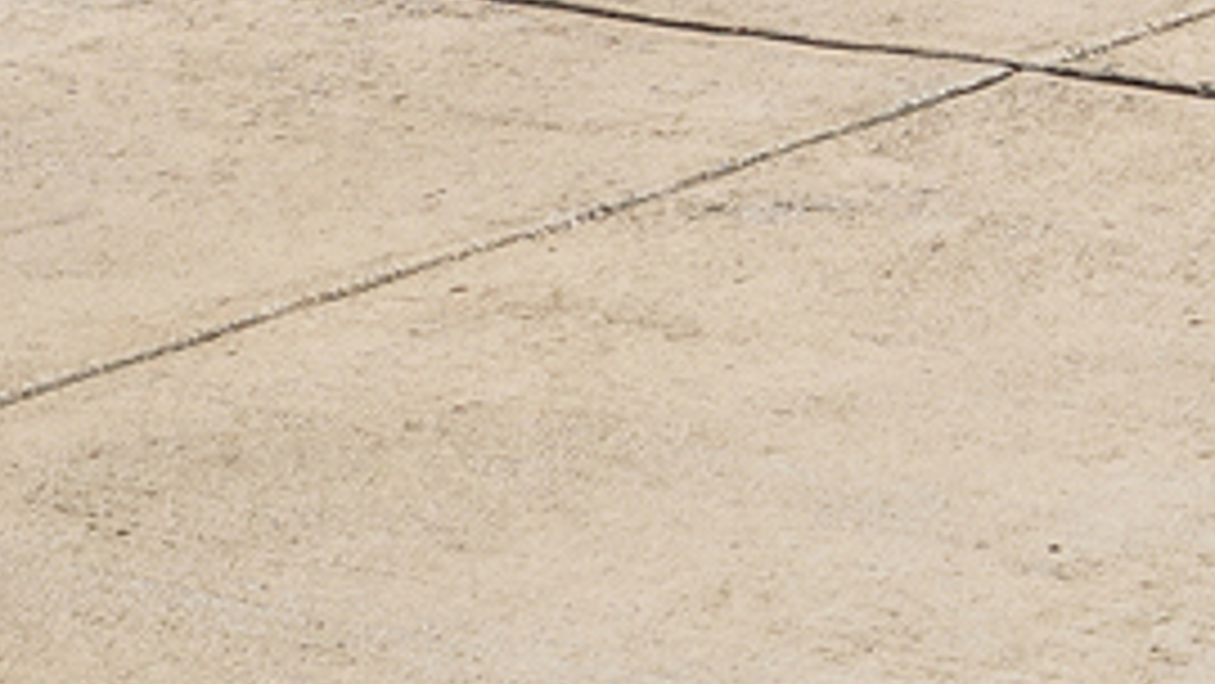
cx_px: 2673
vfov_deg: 5.6
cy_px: -1701
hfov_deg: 9.9
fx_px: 6385
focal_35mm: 198
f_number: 8
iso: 100
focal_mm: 31.5
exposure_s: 1/400
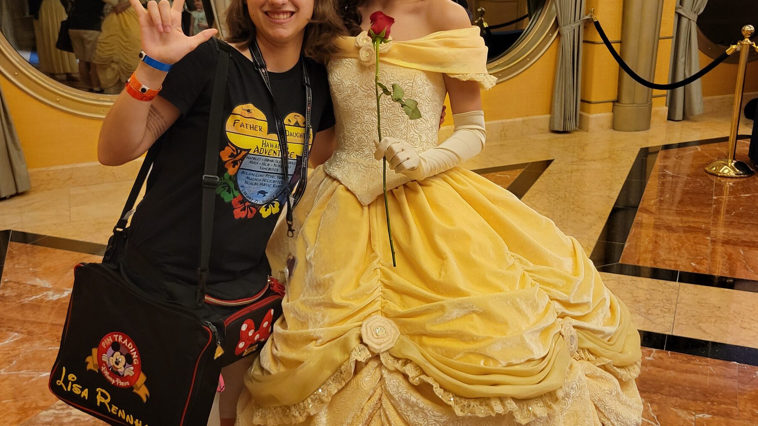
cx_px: 379
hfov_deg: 52.8
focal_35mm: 38
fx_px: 764
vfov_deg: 31.2
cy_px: 221
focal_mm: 5.4
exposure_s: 1/40
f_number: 1.8
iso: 500
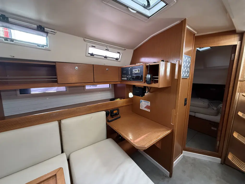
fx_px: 99
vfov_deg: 85.7
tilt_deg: -9.4
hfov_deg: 102.1
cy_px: 92
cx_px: 122
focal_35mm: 14
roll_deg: +0.2
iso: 320
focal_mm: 2.22
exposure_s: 1/99
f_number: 2.2
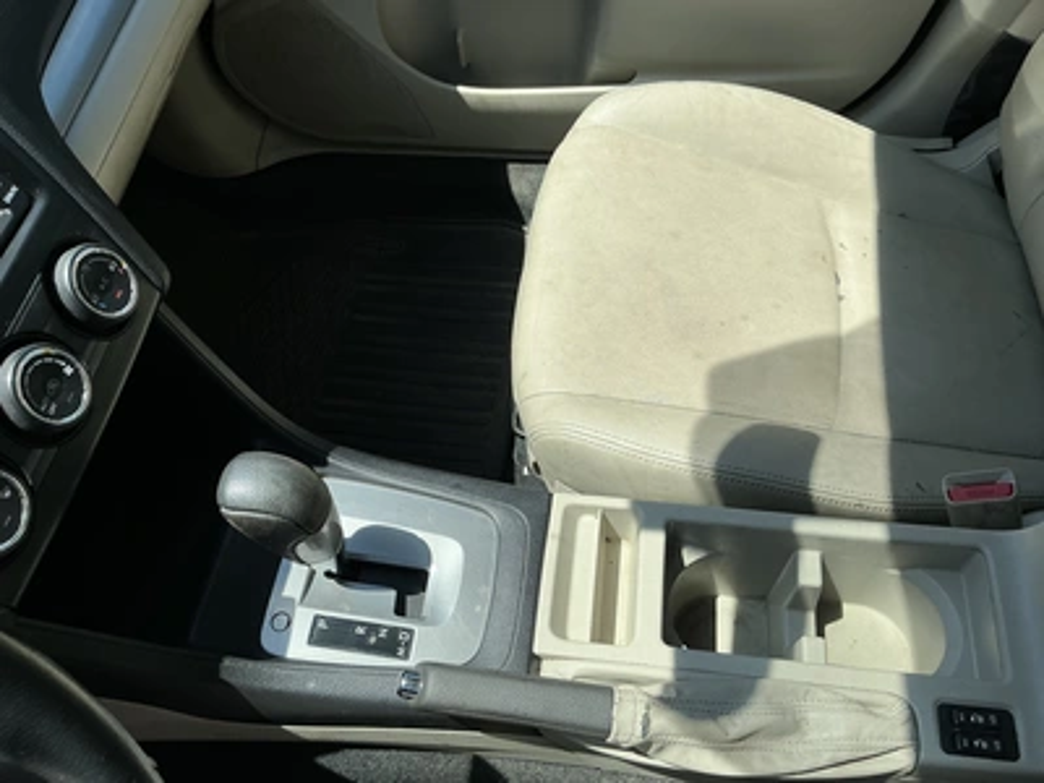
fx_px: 844
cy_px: 392
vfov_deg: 49.7
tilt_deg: -56.1
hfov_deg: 63.4
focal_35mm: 28
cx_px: 522
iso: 25
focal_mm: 3
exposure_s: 1/1168
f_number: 1.8
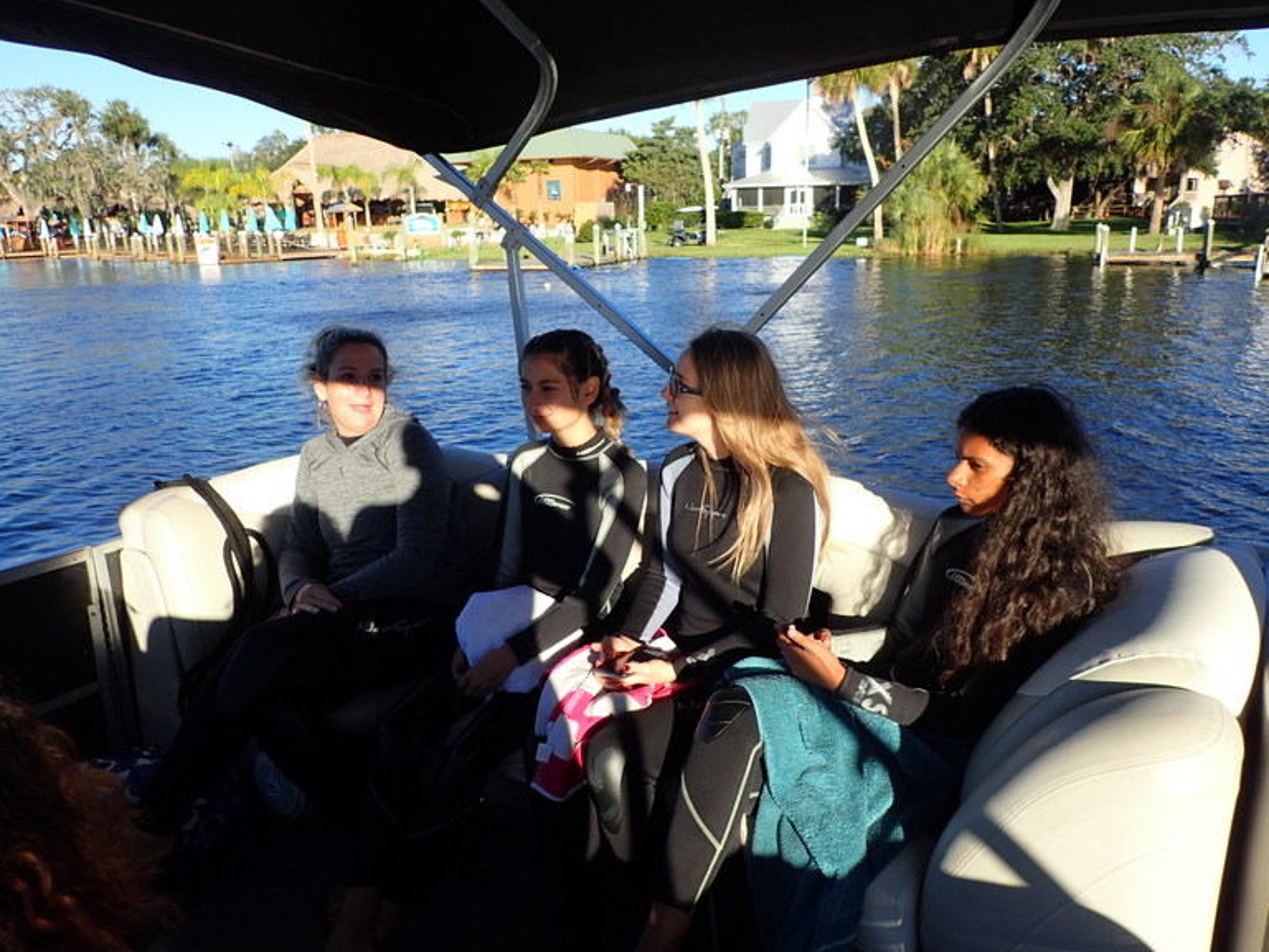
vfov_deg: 53.1
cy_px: 475
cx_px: 652
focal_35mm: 26
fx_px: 953
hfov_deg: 67.3
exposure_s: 1/800
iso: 100
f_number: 2.8
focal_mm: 4.5
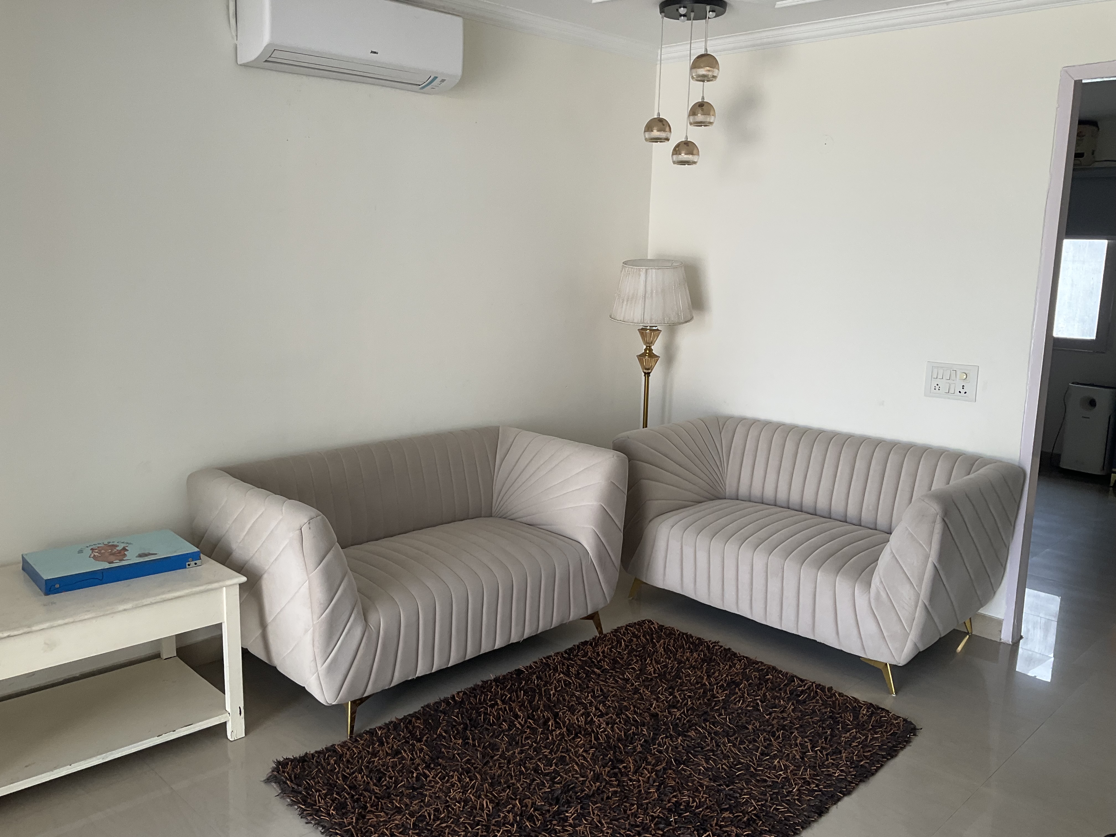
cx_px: 558
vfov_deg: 48.2
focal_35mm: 29
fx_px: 935
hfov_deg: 61.7
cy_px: 418
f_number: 1.8
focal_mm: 3
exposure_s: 1/122
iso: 32
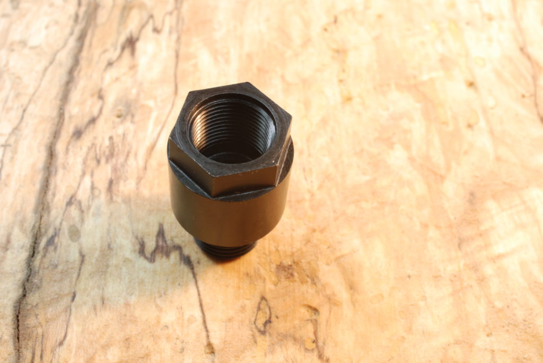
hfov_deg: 33.4
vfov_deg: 22.7
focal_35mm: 60
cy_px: 182
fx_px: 906
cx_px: 272
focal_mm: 40
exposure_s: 1/6
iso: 200
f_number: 22
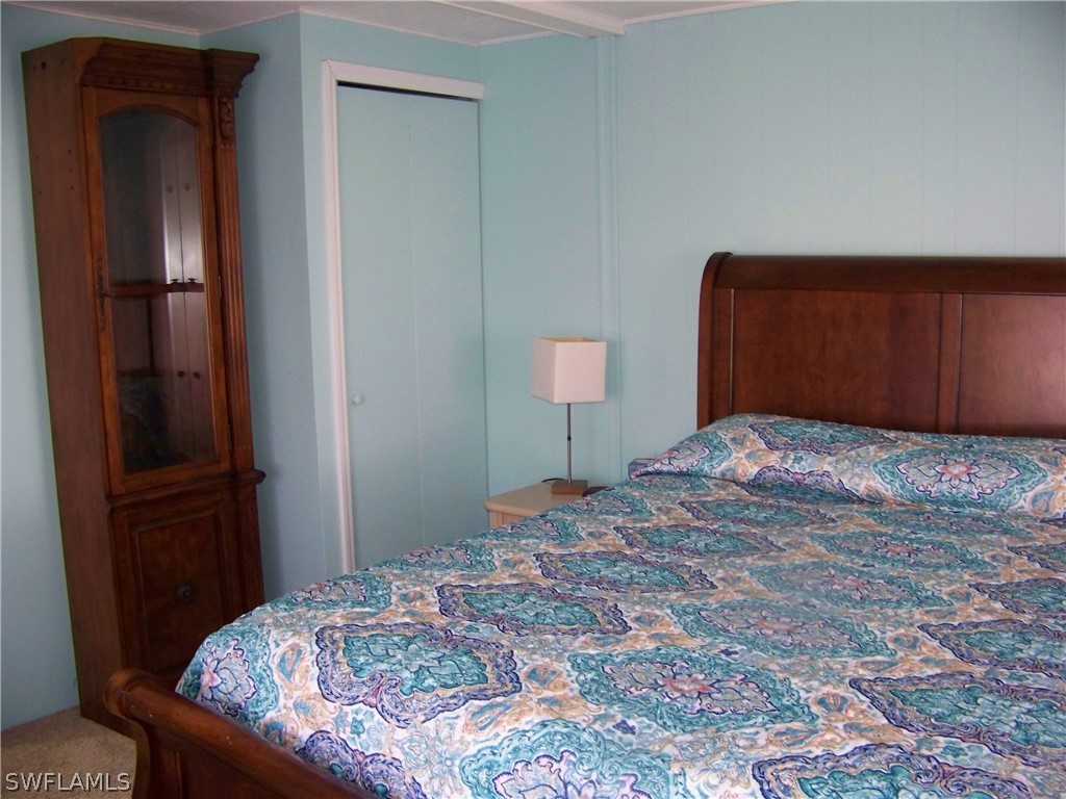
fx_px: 1109
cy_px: 400
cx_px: 533
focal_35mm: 36
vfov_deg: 39.7
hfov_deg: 51.4
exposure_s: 1/30
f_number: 2.8
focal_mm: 5.85
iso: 200
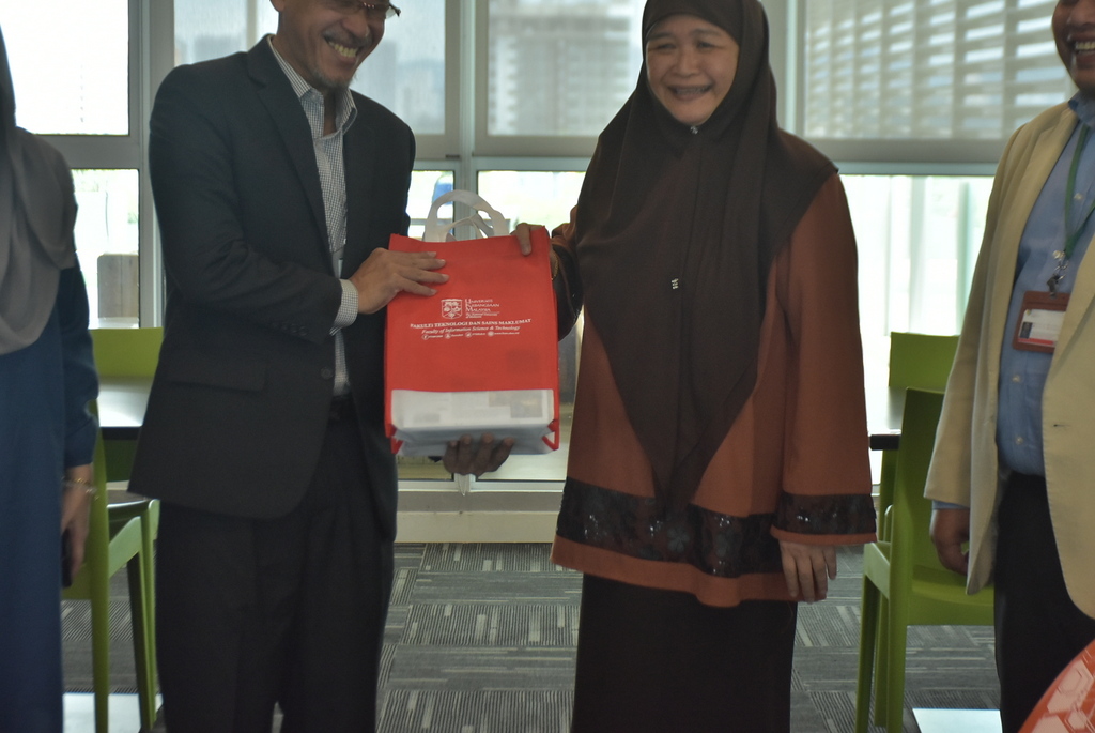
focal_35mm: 75
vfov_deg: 18.2
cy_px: 366
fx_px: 2283
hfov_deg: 27.0
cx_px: 548
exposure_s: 1/320
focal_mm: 50
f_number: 5.6
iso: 1250
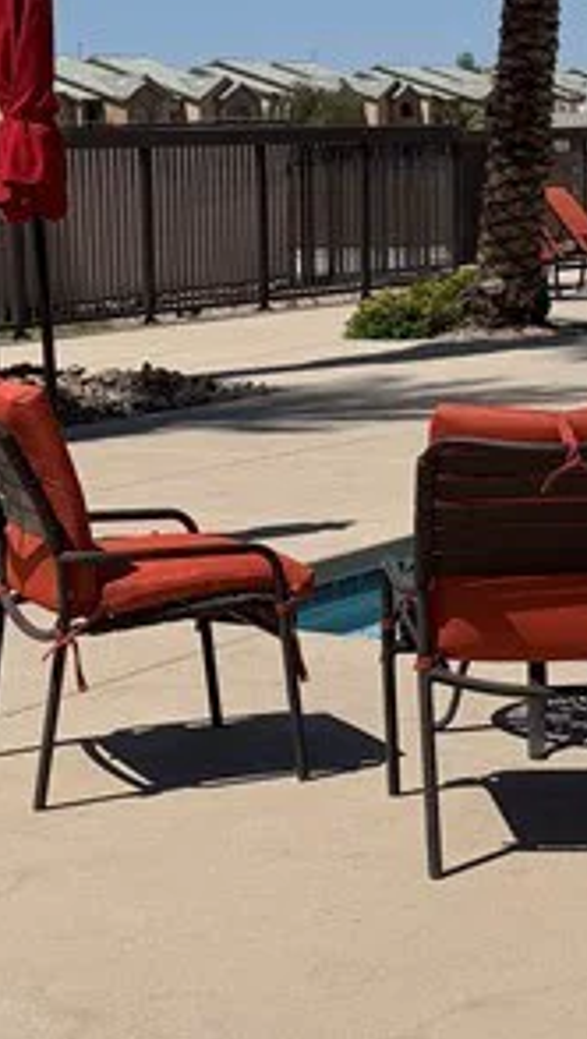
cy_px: 477
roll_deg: +2.0
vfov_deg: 23.4
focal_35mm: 91
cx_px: 163
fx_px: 2511
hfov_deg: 13.3
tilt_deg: -8.5
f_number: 1.78
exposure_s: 1/12346
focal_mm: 6.76
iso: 80
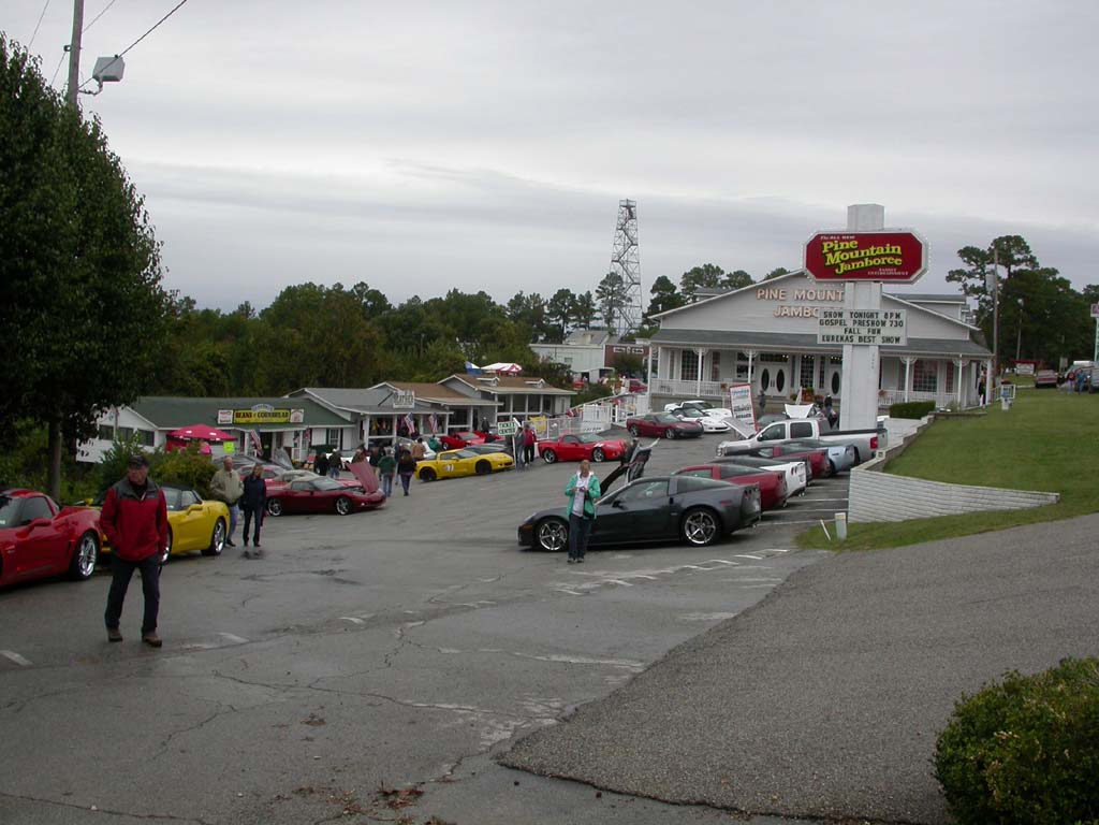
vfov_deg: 37.7
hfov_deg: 49.0
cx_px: 550
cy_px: 412
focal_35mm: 38
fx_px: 1206
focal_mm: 7.85
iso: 100
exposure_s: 1/294
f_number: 6
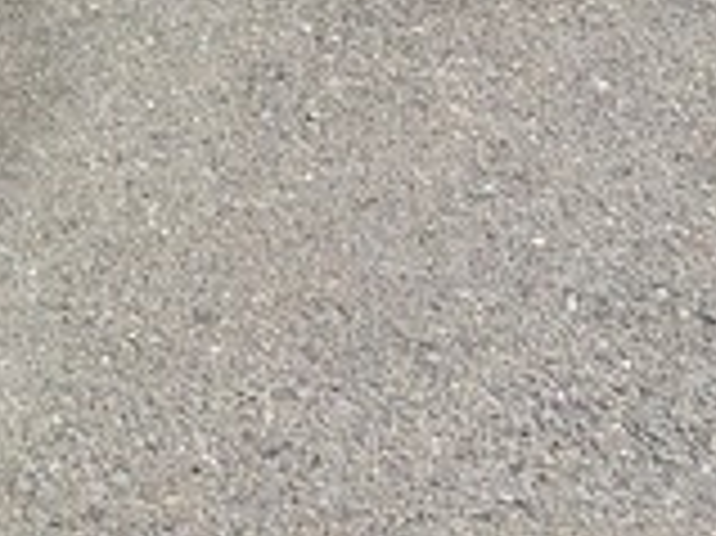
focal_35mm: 145
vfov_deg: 8.5
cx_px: 117
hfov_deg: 13.5
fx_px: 2997
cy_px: -1081
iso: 25
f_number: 1.8
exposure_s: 1/676
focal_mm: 5.23
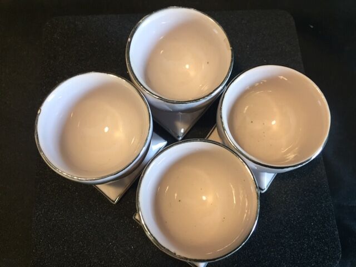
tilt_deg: -74.3
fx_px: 298
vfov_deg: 48.2
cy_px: 134
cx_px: 178
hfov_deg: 61.7
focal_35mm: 29
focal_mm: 4.15
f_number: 2.2
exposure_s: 1/33
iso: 125
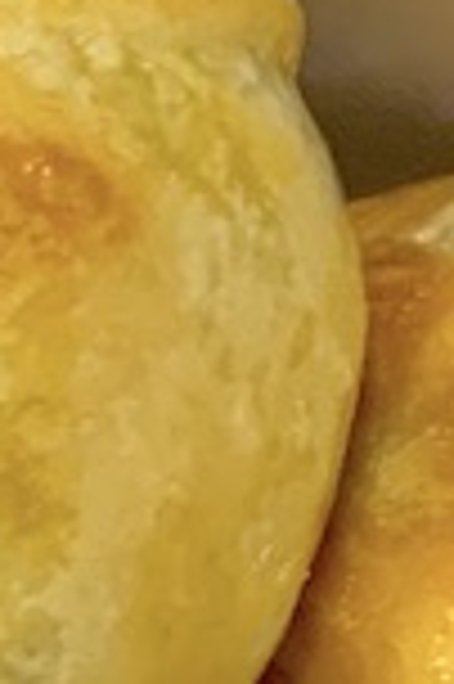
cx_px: -764
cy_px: 796
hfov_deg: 7.3
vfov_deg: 11.8
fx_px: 3242
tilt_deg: -71.9
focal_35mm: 171
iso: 320
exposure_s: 1/60
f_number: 1.8
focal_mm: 4.25
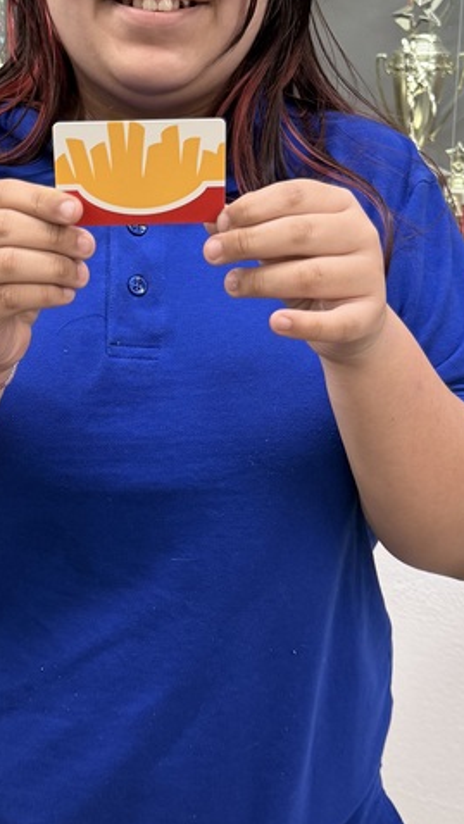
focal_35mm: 56
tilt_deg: -11.2
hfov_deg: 21.4
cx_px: 155
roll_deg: -0.9
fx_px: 1224
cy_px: 315
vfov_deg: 37.0
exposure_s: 1/60
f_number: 1.78
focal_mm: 6.76
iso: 160
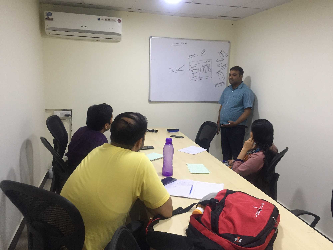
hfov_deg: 61.7
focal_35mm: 29
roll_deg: -2.4
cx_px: 166
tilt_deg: -9.5
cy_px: 125
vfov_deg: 48.2
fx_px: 279
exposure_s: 1/33
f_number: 2.2
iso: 200
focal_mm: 4.15
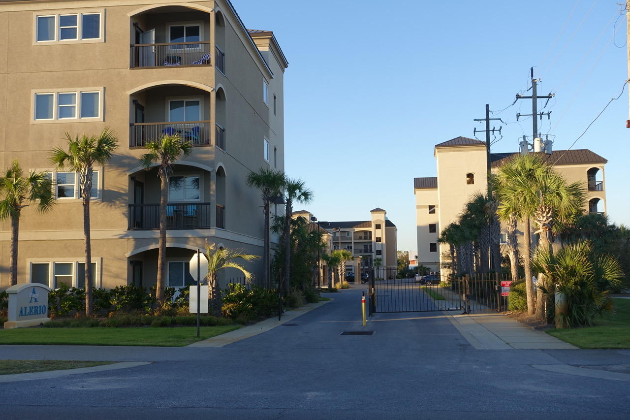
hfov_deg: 51.9
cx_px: 315
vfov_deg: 35.9
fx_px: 647
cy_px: 210
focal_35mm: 37
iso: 125
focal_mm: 13.53
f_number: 5.6
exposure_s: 1/125
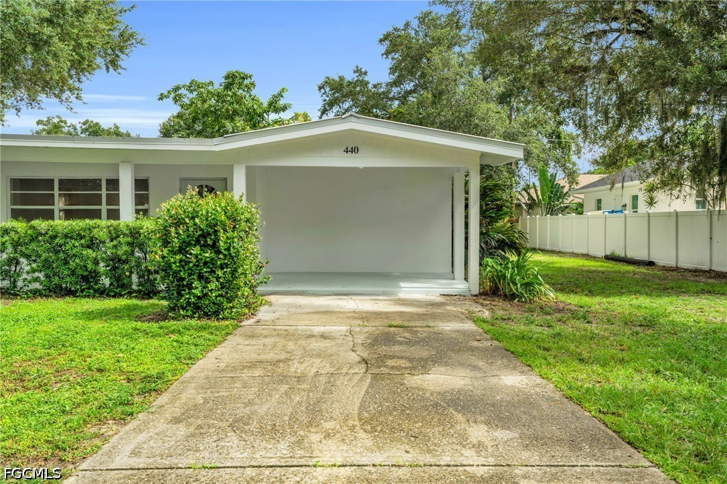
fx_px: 646
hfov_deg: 58.7
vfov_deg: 41.1
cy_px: 242
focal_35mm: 32
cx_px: 364
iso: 200
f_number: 8
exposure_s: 1/400
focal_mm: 32
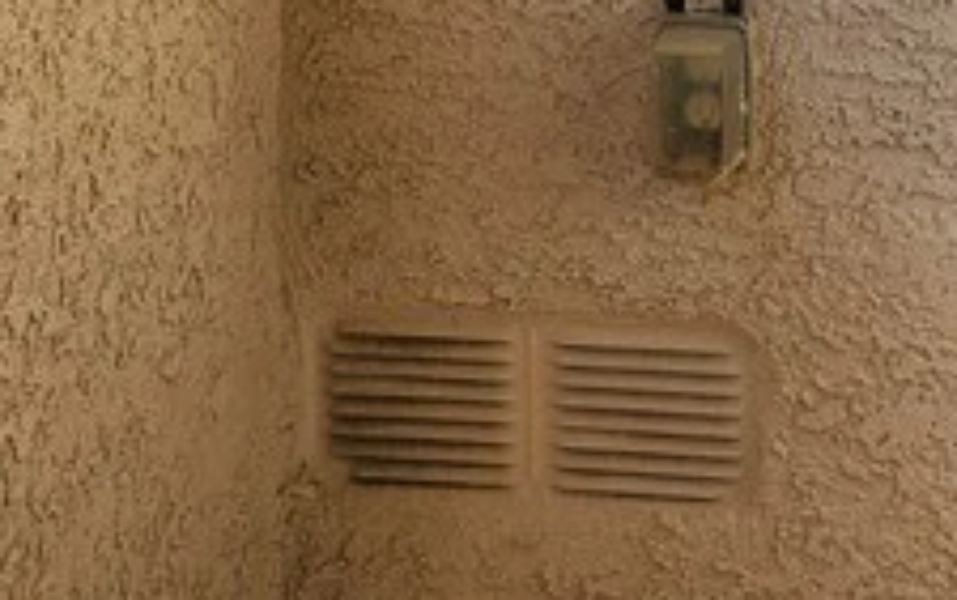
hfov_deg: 18.0
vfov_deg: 10.9
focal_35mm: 111
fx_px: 2897
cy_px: -532
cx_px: 1080
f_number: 1.8
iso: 25
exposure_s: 1/1132
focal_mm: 5.54
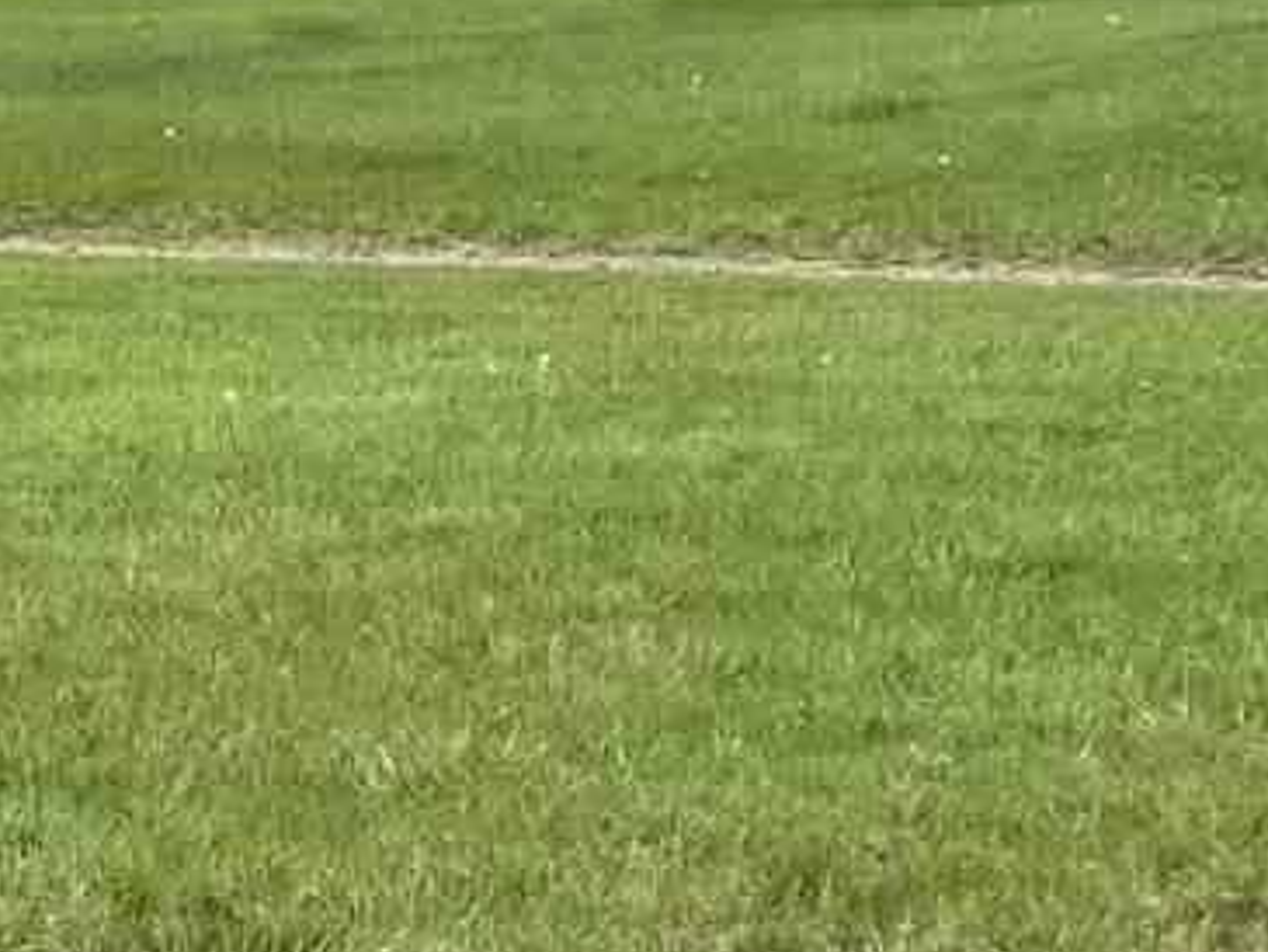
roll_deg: -1.1
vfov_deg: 10.2
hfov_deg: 13.3
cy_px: 674
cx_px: -63
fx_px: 5350
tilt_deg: -9.2
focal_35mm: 146
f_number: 1.8
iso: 32
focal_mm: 4.25
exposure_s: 1/816
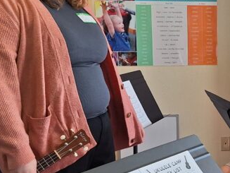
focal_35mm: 72
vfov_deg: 20.4
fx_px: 478
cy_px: 106
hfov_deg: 25.7
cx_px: 229
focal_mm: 5.54
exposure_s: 1/224
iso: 40
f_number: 1.8
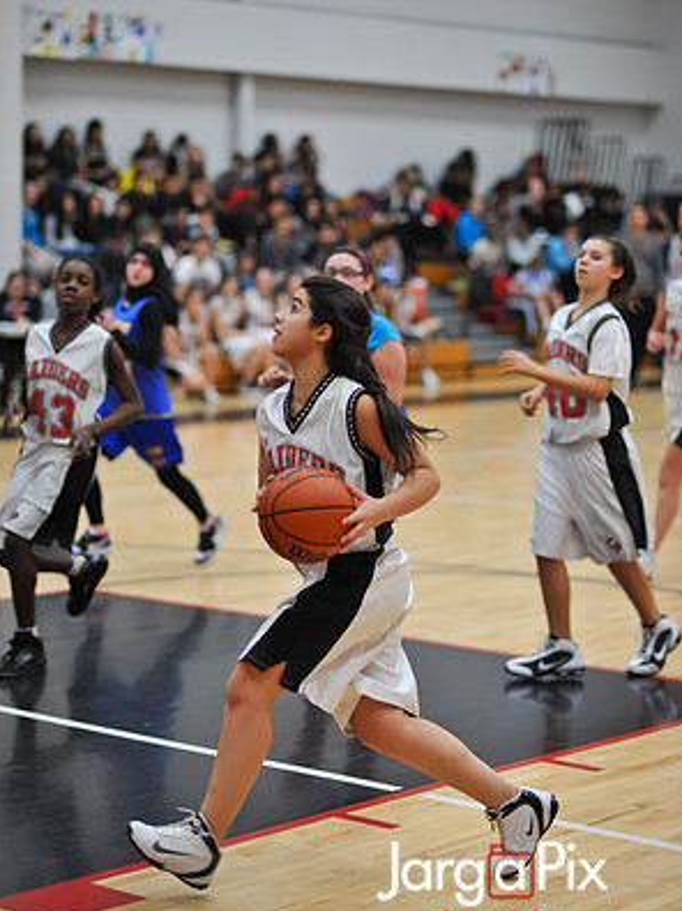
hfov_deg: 15.9
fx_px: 2444
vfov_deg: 21.1
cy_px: 445
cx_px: 342
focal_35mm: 93
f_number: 2
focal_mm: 85
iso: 1000
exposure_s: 1/500
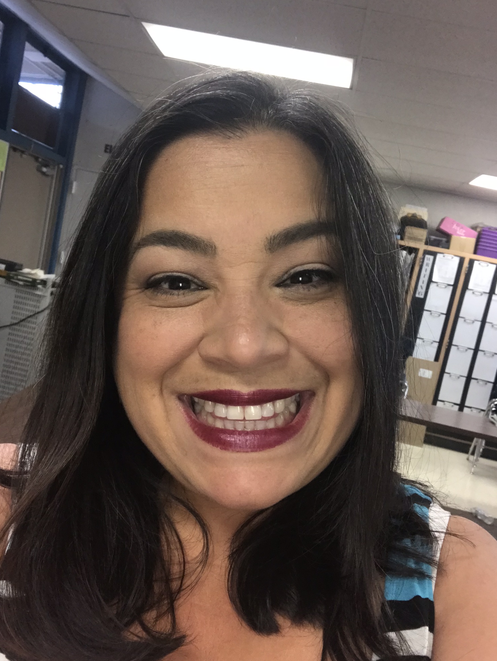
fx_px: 631
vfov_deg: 55.3
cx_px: 253
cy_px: 337
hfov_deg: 43.0
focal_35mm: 33
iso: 125
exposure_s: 1/30
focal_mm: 2.87
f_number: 2.2
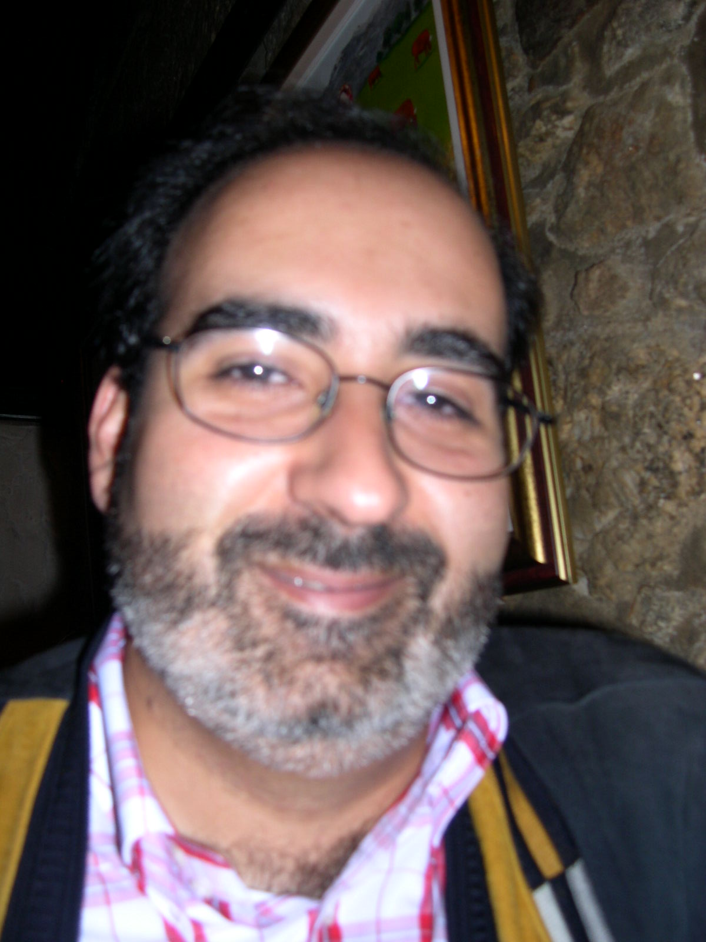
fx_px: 1033
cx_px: 353
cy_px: 471
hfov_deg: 37.7
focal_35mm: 38
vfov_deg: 49.0
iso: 100
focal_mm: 8
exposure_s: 1/60
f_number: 2.8
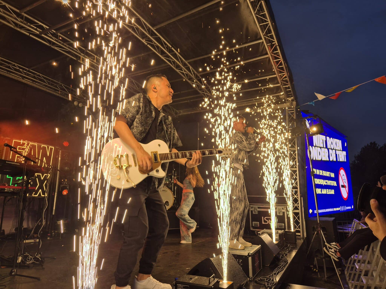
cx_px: 193
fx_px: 256
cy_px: 144
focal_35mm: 23
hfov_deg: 73.9
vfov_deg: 58.9
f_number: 1.8
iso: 25
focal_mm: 5.4
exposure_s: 1/180
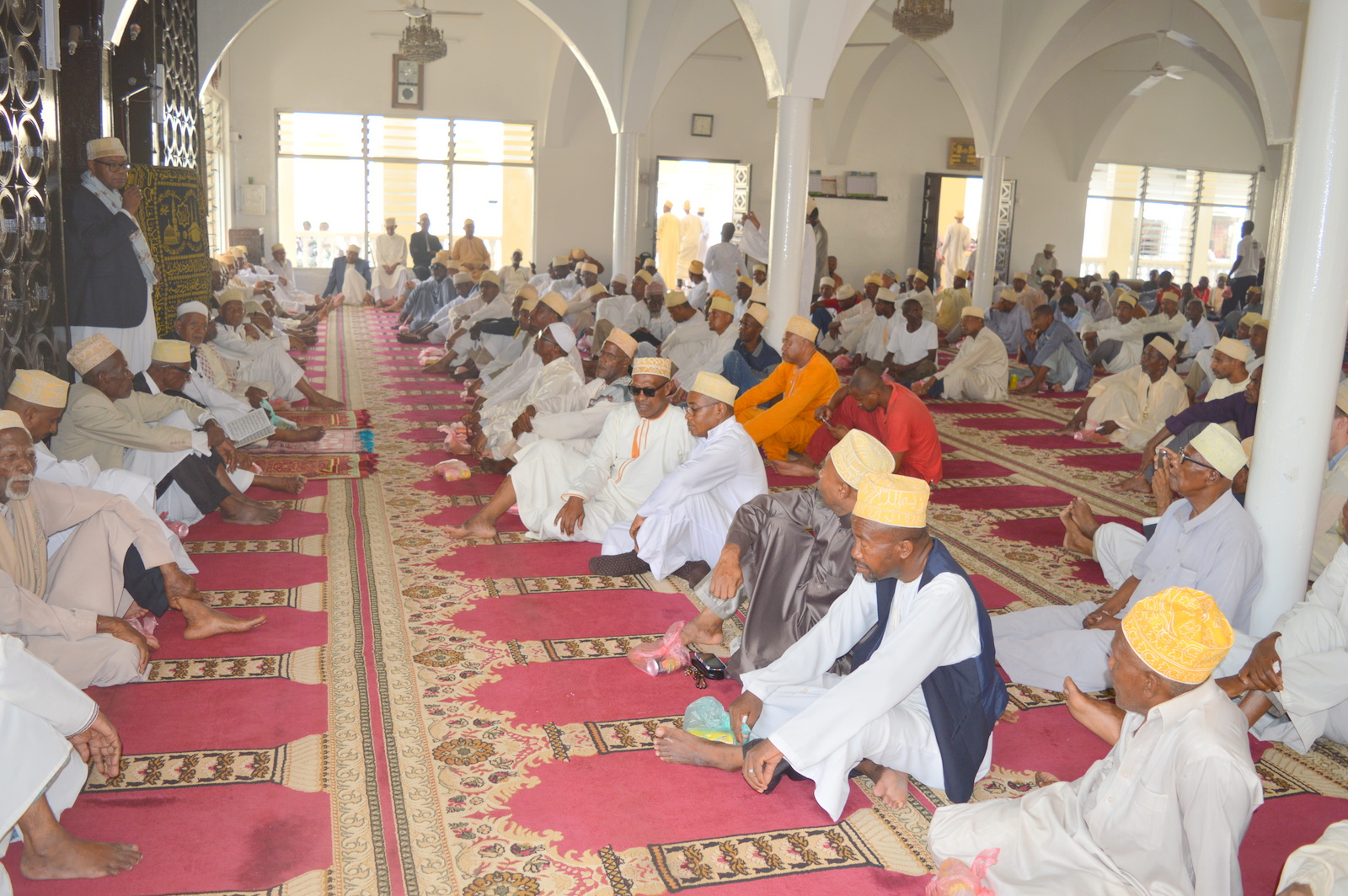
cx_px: 674
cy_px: 448
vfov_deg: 43.5
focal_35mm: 30
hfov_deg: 62.0
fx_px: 1122
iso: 160
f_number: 4
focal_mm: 20
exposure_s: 1/125
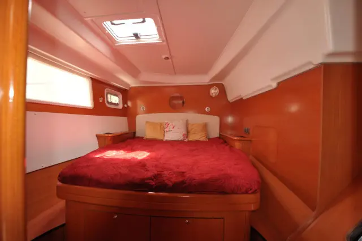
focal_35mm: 15
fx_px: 151
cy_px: 120
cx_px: 181
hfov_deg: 100.5
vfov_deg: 77.2
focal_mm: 10
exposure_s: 1/125
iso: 360
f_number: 3.5
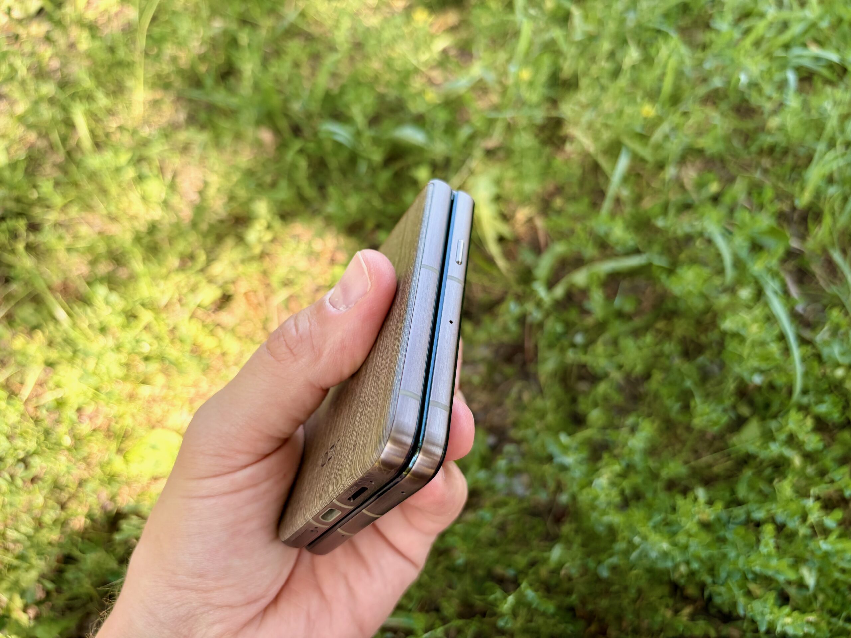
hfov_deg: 67.3
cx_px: 426
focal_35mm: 26
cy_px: 319
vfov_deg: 53.1
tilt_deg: -57.6
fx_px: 639
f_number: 1.6
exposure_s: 1/182
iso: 50
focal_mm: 5.96
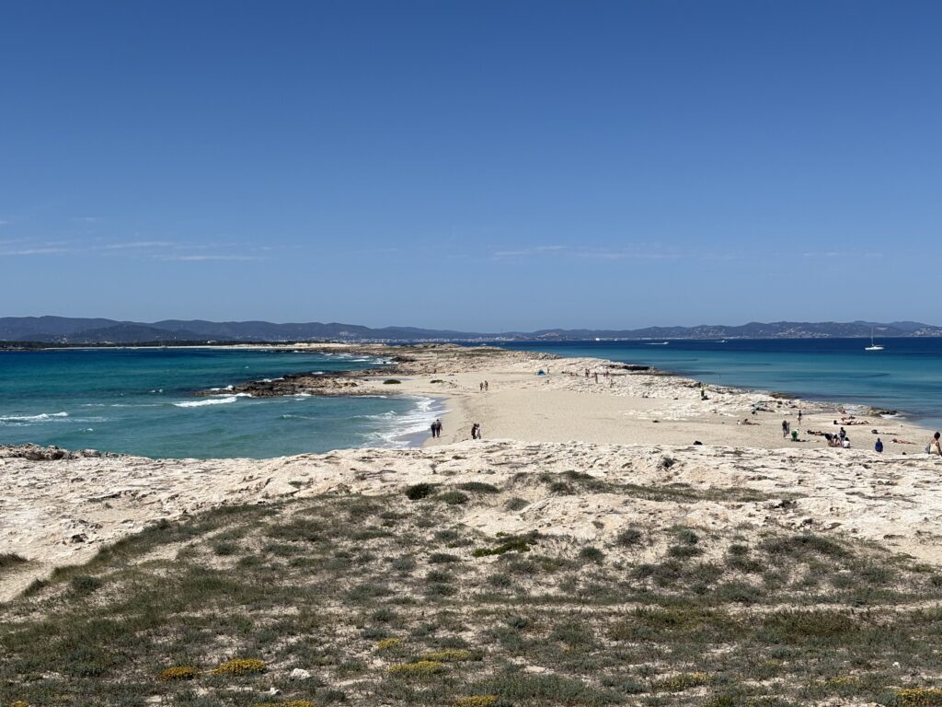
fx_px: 1415
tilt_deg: -0.4
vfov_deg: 28.0
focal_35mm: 52
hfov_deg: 36.8
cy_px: 354
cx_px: 471
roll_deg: +1.1
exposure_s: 1/4630
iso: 25
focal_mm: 5.96
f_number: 1.6
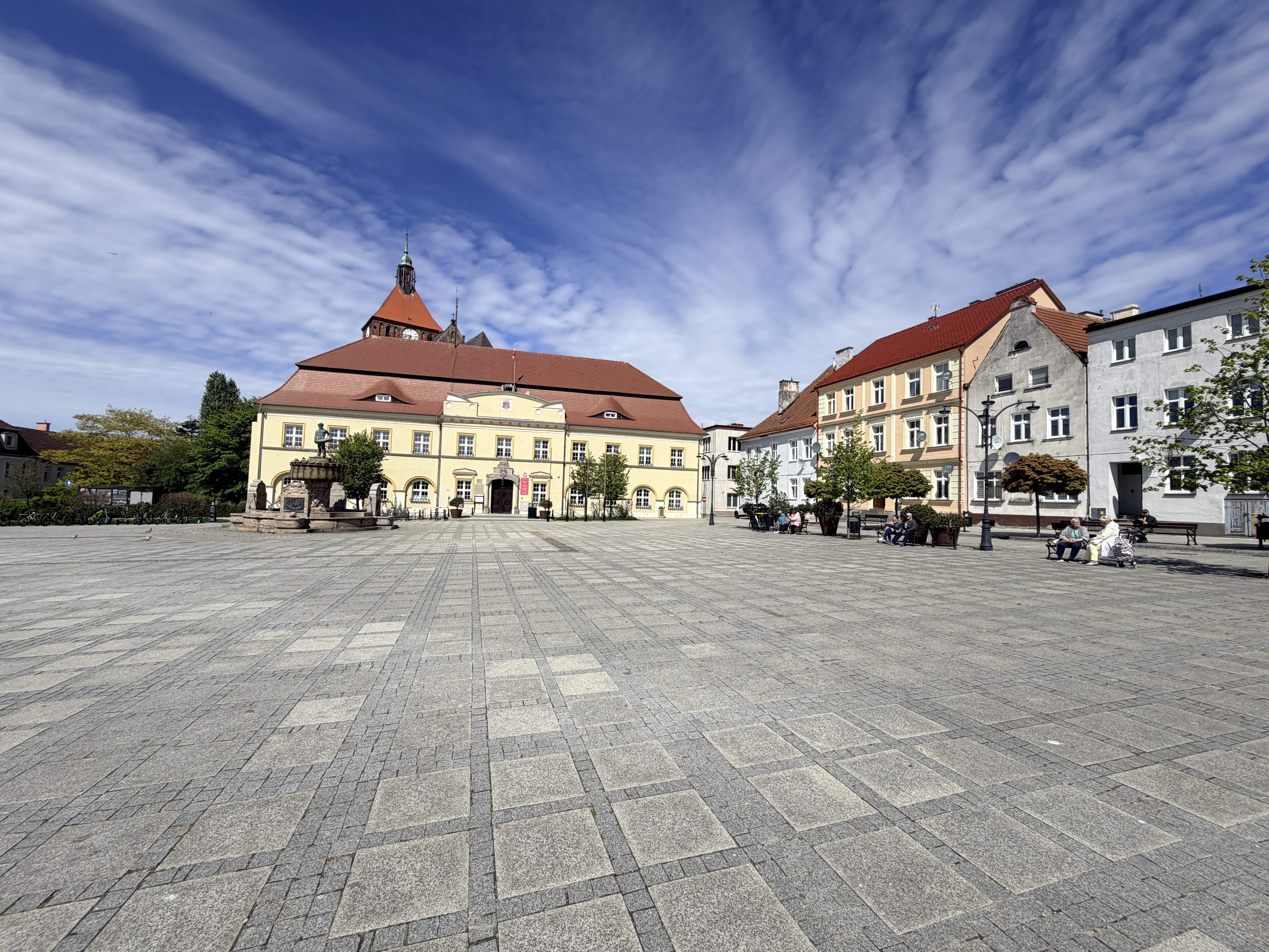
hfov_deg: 102.1
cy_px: 476
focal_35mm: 14
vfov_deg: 85.7
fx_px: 513
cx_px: 634
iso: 25
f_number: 2.2
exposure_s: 1/1613
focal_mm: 2.22
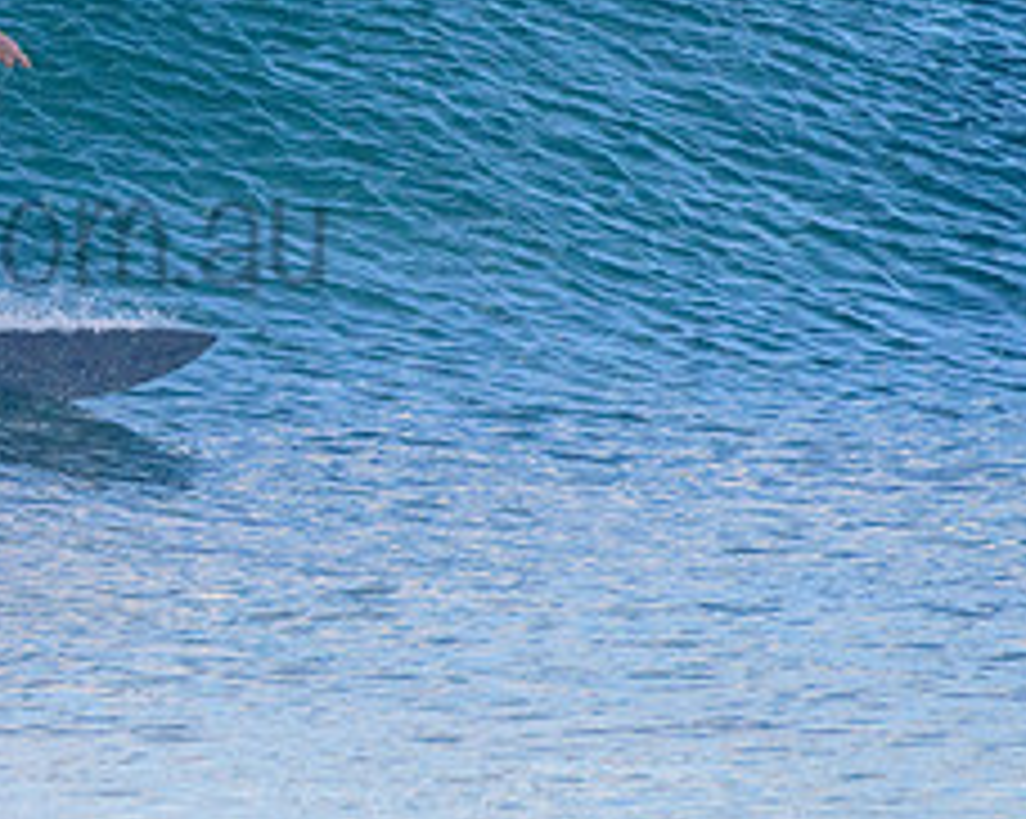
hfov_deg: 1.3
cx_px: -294
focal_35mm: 1464
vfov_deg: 1.1
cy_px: 217
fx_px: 44417
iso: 320
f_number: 5.6
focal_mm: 500
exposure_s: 1/2000
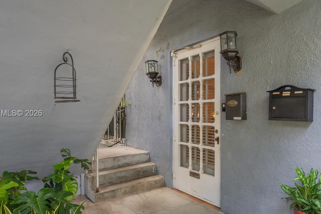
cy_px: 114
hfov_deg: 72.4
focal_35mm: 24
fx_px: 214
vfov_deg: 53.1
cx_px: 203
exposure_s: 1/15
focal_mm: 14.6
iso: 500
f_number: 8
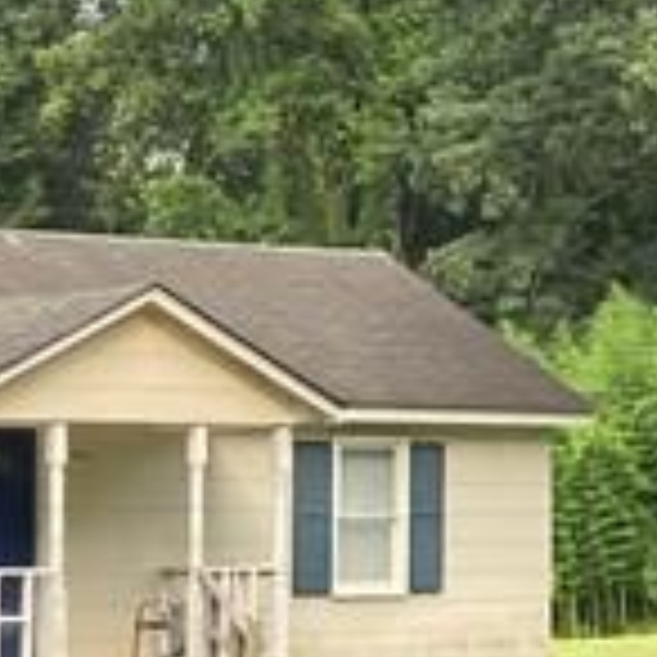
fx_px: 3715
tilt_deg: +4.3
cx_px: 1404
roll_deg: -0.2
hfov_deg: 9.3
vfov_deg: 10.1
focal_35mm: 173
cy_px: 374
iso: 20
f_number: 1.8
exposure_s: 1/714
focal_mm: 3.99
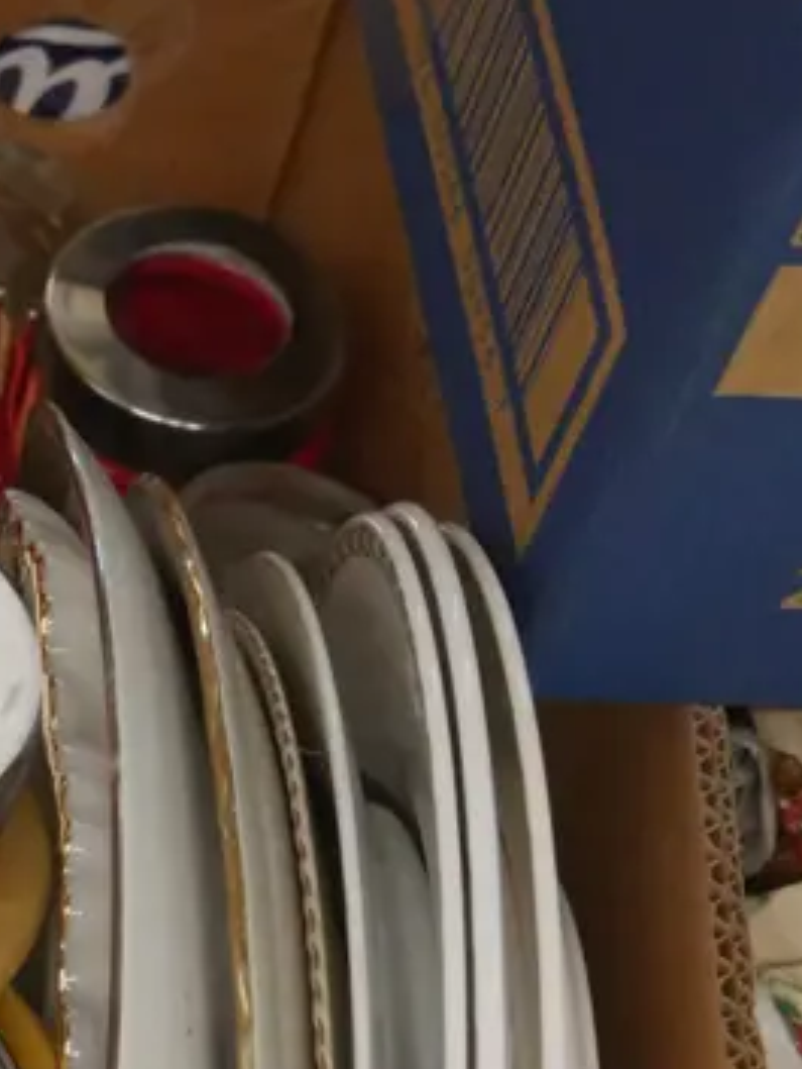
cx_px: -331
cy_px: 618
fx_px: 3581
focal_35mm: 116
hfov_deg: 12.3
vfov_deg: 17.0
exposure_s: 1/50
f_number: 4.4
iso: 3200
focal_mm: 20
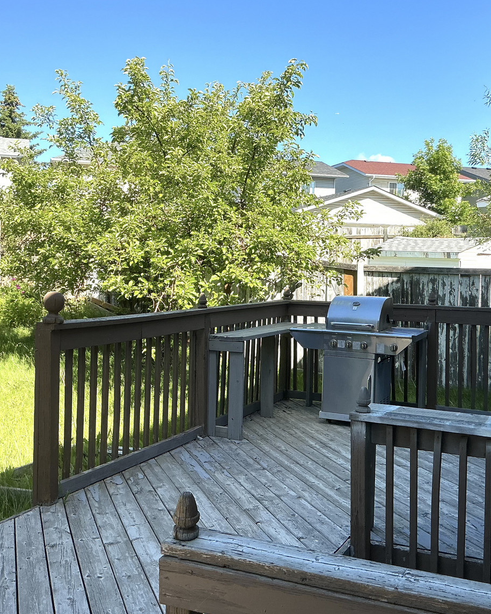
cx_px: 284
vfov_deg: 47.9
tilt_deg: -3.8
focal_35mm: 38
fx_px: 690
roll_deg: -0.2
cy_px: 307
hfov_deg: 39.1
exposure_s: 1/816
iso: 25
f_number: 1.8
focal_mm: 3
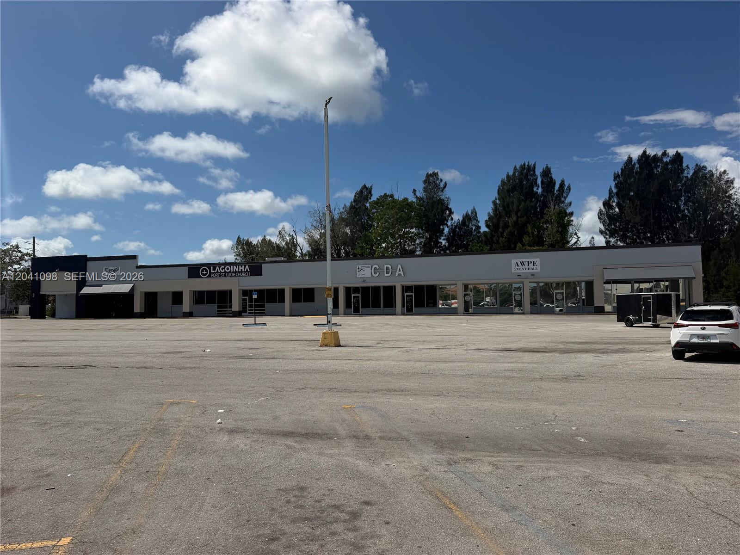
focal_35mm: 24
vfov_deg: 56.8
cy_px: 278
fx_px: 513
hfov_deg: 71.6
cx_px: 370
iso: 80
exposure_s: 1/11905
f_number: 1.78
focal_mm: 6.76
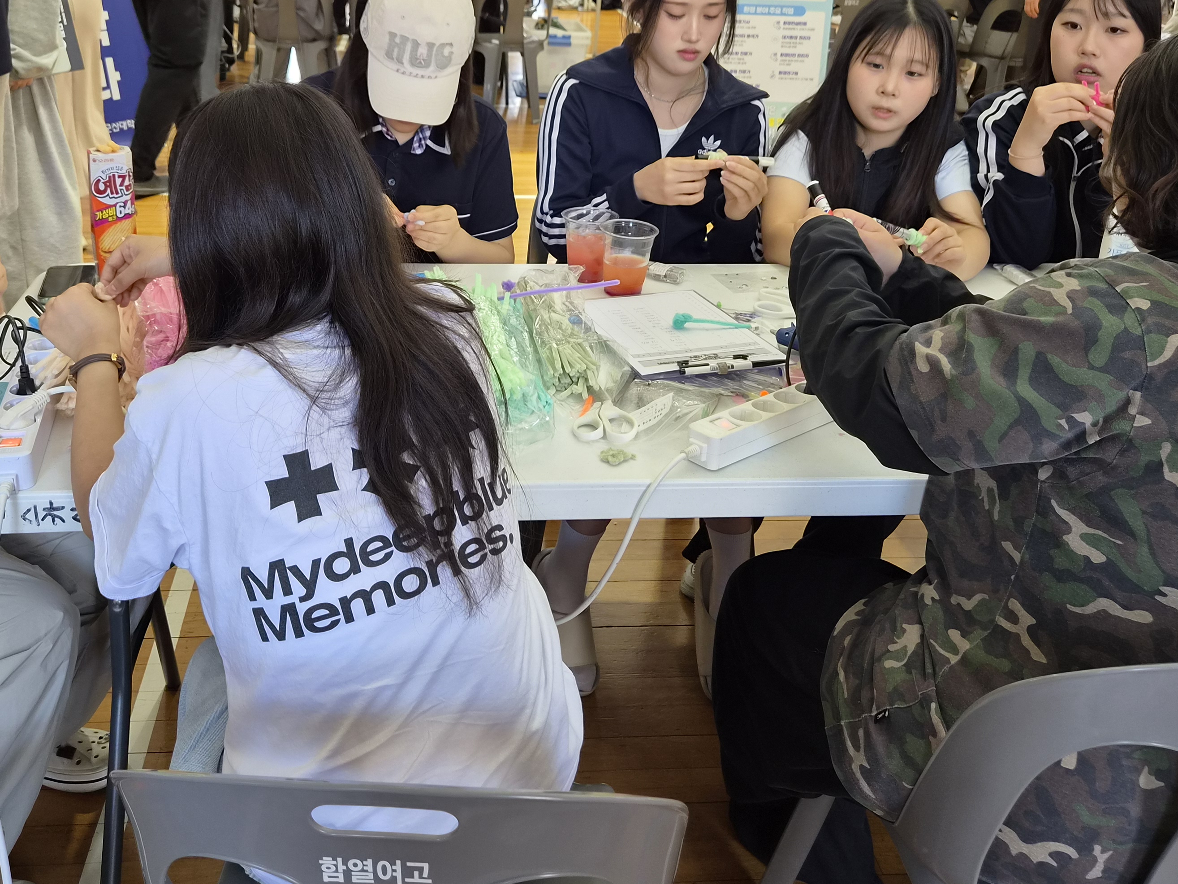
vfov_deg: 40.0
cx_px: 516
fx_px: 1191
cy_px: 264
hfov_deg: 52.5
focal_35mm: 35
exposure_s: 1/120
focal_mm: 5.4
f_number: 1.8
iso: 160
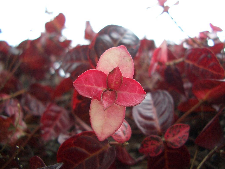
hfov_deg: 52.6
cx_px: 112
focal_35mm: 35
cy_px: 84
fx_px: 227
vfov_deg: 40.7
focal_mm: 5.8
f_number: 2.6
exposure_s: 1/100
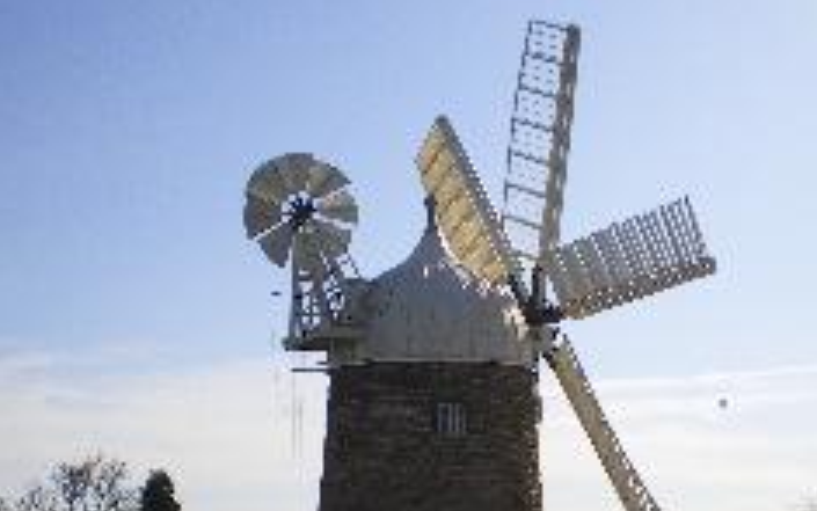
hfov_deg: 31.4
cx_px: 518
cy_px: 396
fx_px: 1448
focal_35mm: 65
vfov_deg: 19.8
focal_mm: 6.3
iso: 50
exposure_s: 1/640
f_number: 4.6
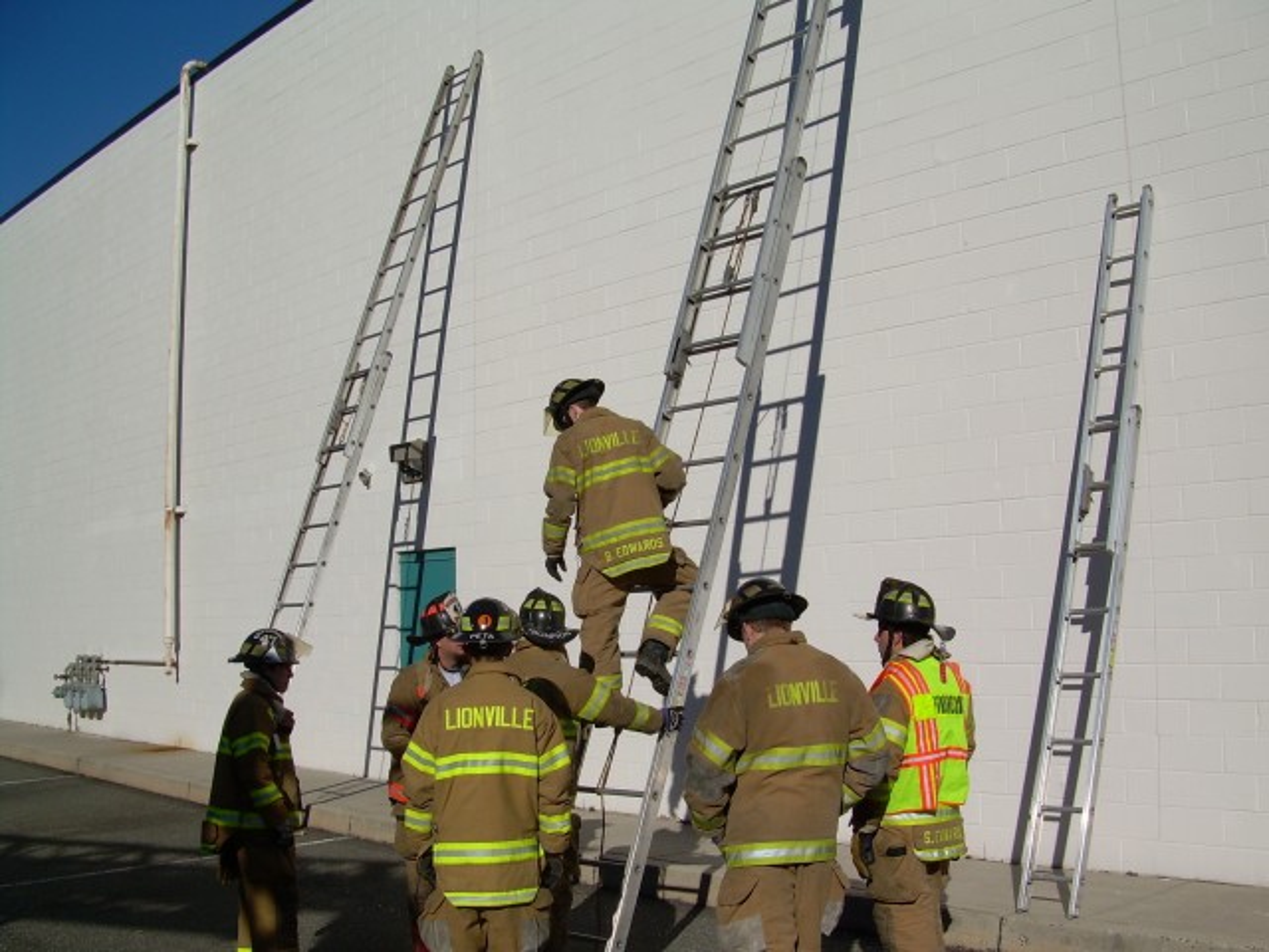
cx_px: 634
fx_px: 1393
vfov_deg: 37.7
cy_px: 476
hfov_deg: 49.0
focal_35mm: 38
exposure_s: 1/1091
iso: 50
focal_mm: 6.3
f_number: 4.6
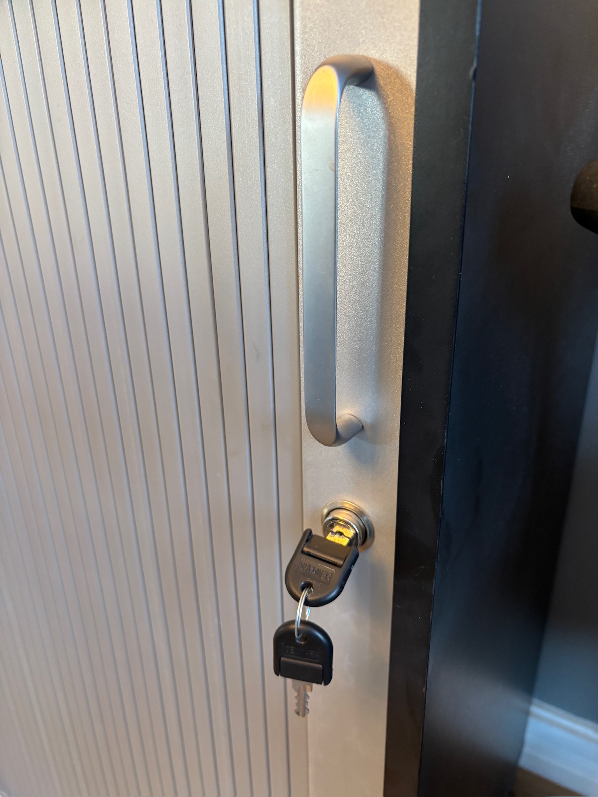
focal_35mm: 26
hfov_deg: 53.1
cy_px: 398
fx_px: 599
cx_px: 299
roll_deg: +1.0
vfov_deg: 67.3
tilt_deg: -23.3
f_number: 1.6
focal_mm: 5.96
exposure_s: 1/50
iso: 250
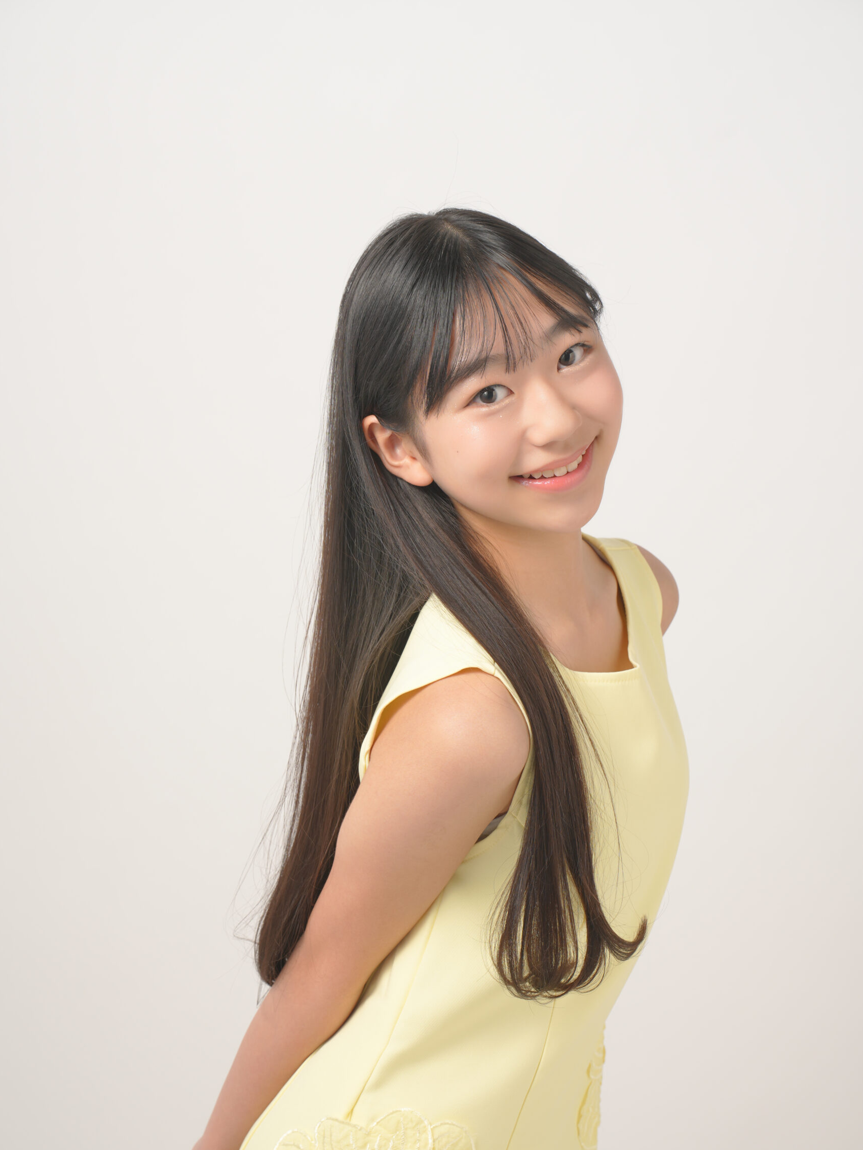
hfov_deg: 14.4
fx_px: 3423
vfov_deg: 19.1
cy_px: 646
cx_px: 431
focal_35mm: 103
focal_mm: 95
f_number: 7.1
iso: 160
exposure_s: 1/100
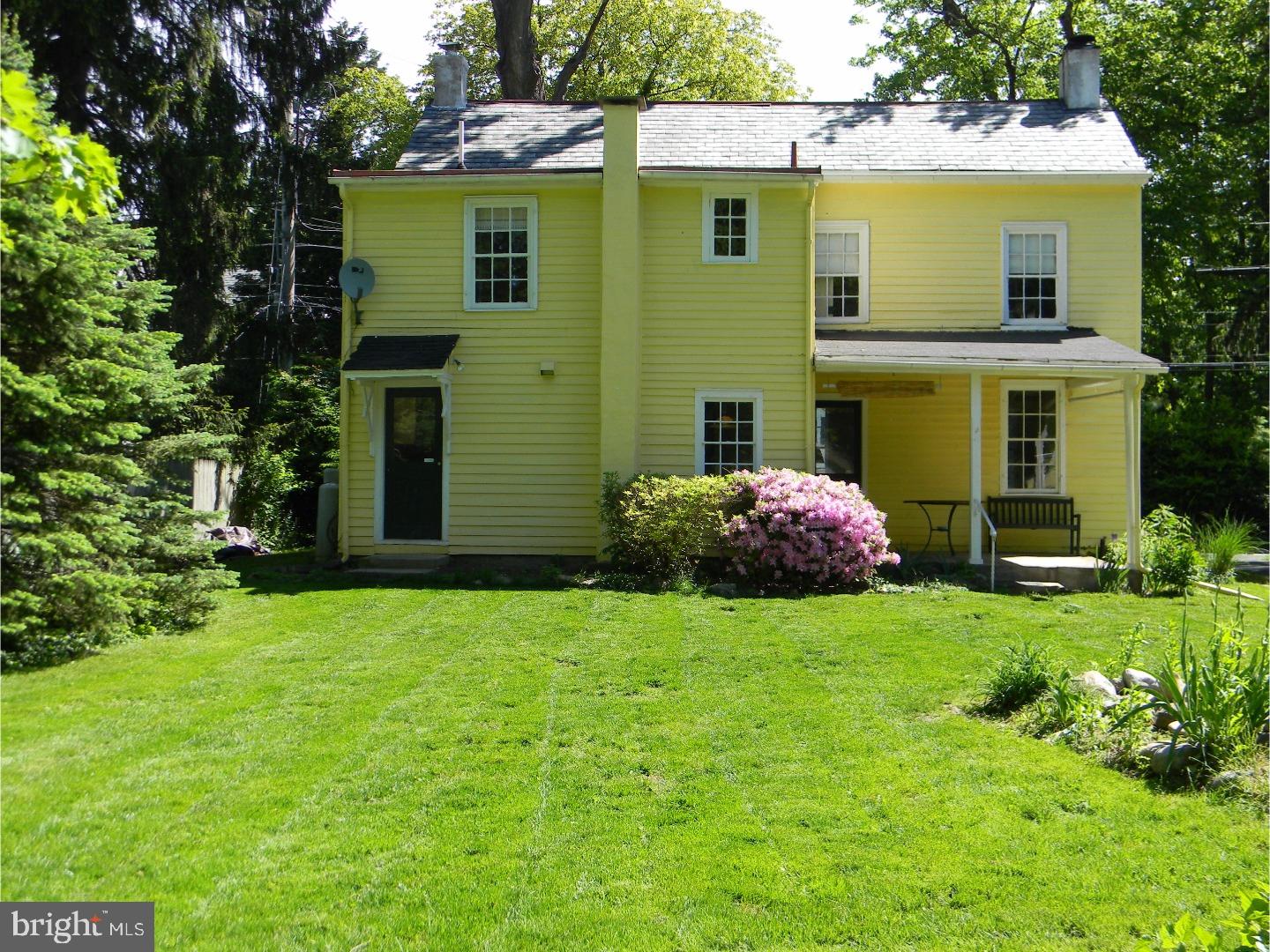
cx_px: 635
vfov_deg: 35.1
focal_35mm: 41
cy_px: 476
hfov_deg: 45.8
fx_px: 1504
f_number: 3.8
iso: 80
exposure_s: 1/282
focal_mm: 7.3
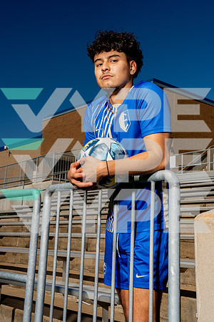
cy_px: 161
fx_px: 428
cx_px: 107
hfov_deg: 28.1
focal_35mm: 48
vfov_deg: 41.1
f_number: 14
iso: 100
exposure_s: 1/250
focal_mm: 48
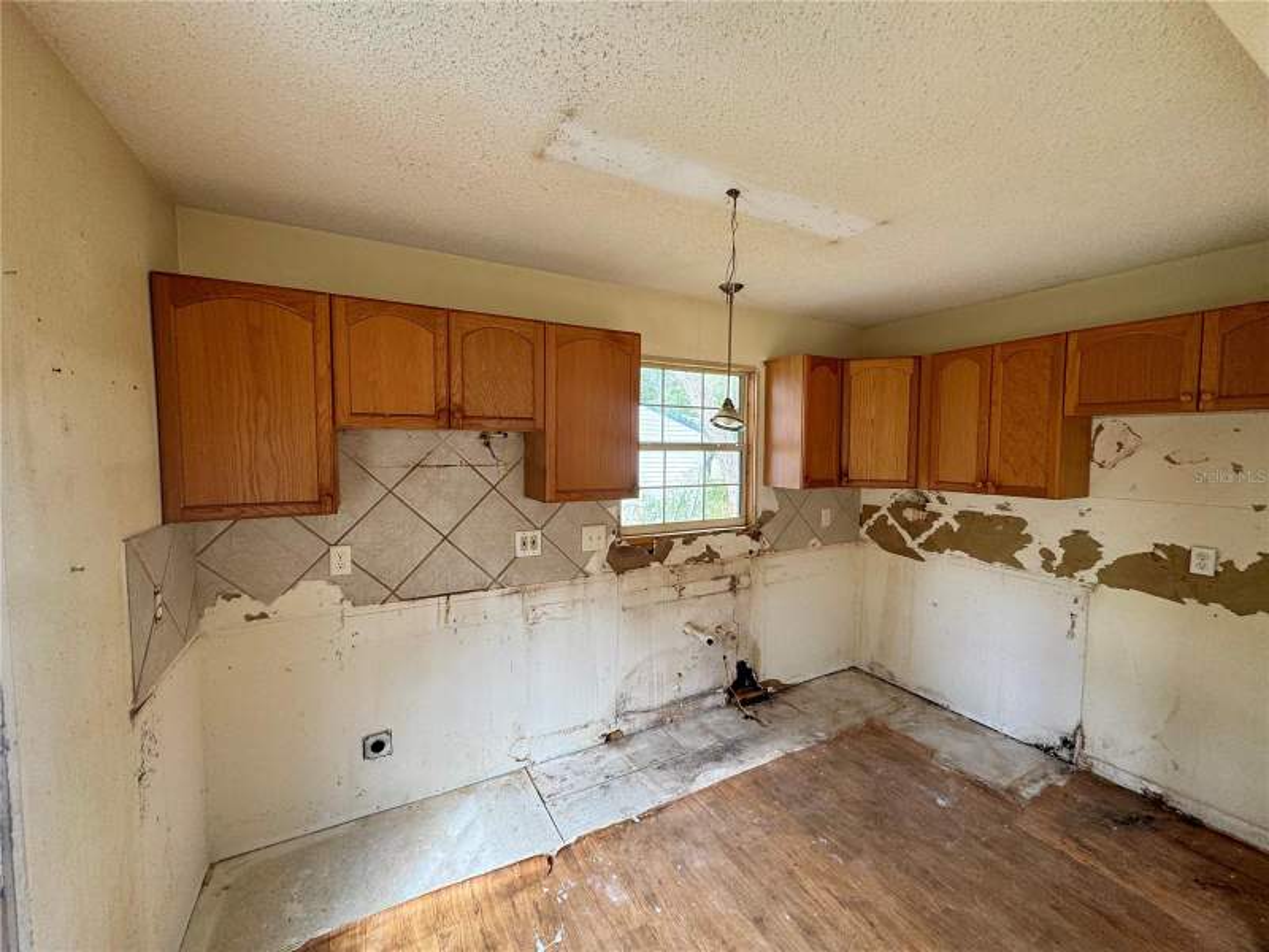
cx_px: 634
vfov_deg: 85.7
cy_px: 476
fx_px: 513
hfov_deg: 102.1
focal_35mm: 14
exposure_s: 1/99
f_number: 2.2
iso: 125
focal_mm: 2.22
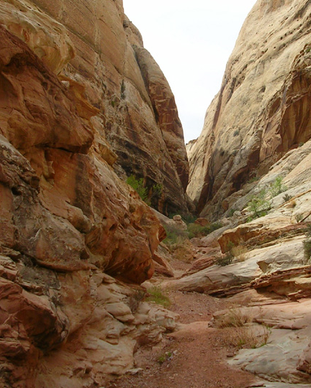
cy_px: 182
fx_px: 633
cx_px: 199
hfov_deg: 27.5
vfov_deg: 34.1
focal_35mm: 55
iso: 50
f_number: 5.6
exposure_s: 1/253
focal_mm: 5.8
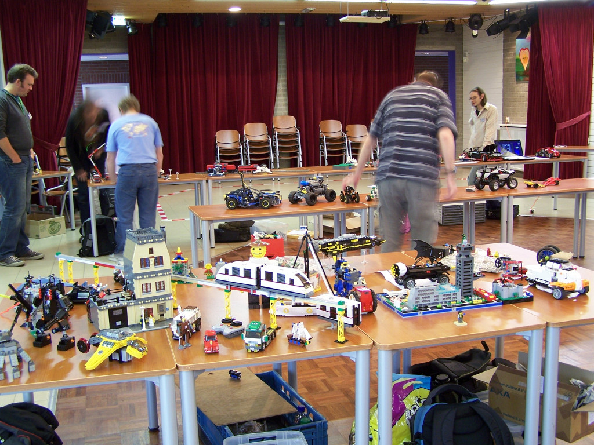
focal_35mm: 38
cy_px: 222
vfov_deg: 37.7
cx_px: 297
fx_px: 652
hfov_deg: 49.0
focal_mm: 6.3
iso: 80
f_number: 2.8
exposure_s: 1/2
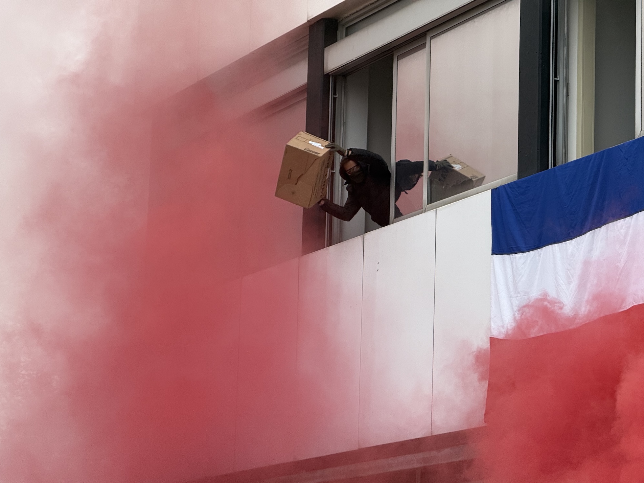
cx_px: 320
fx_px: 2251
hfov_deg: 16.3
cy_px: 243
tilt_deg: +11.7
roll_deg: -2.2
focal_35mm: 121
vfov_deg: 12.2
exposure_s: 1/133
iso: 64
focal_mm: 15.66
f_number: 2.8
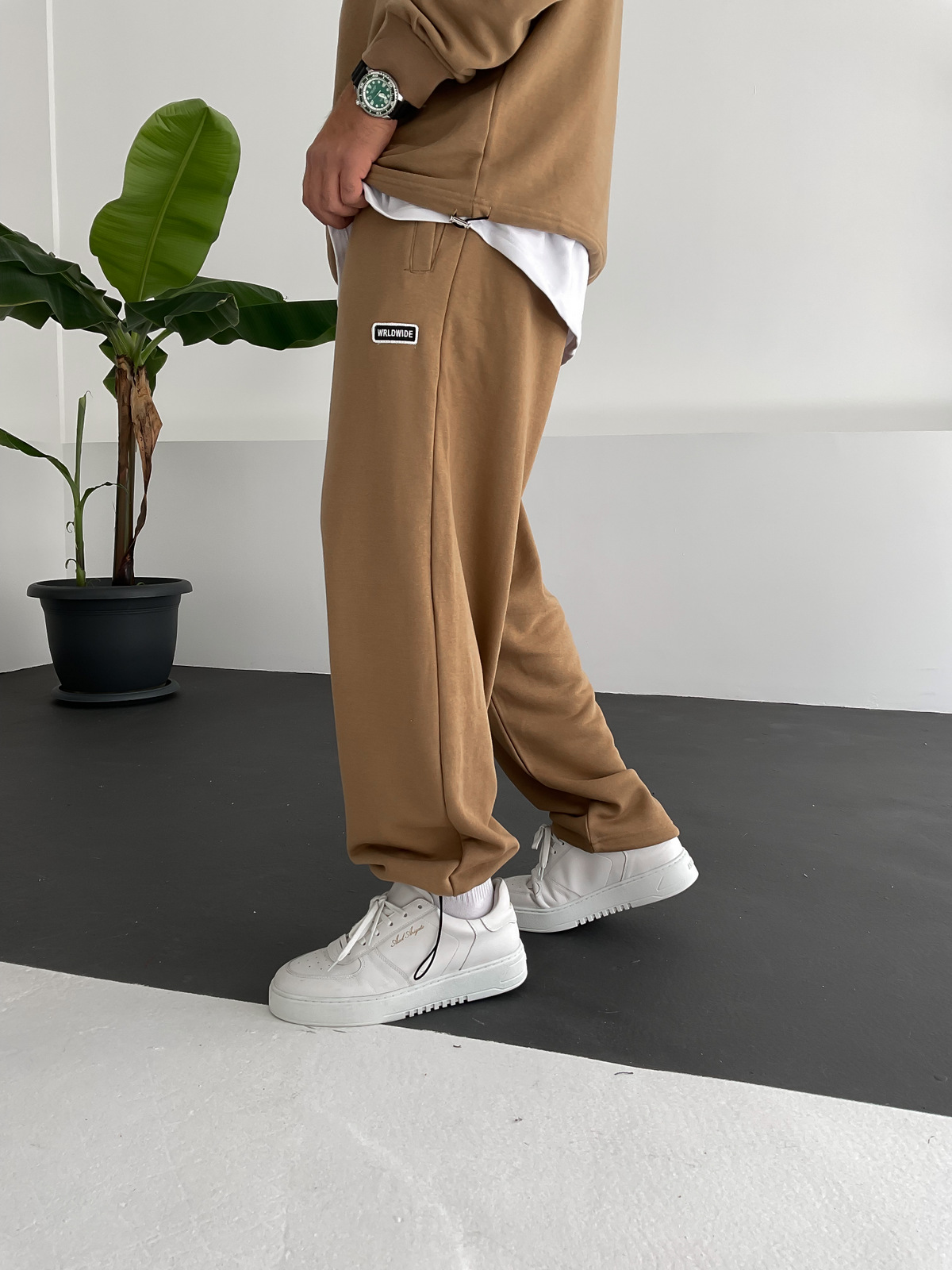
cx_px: 476
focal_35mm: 29
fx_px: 1063
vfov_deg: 61.7
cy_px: 635
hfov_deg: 48.2
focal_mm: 3
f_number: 1.8
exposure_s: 1/120
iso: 20
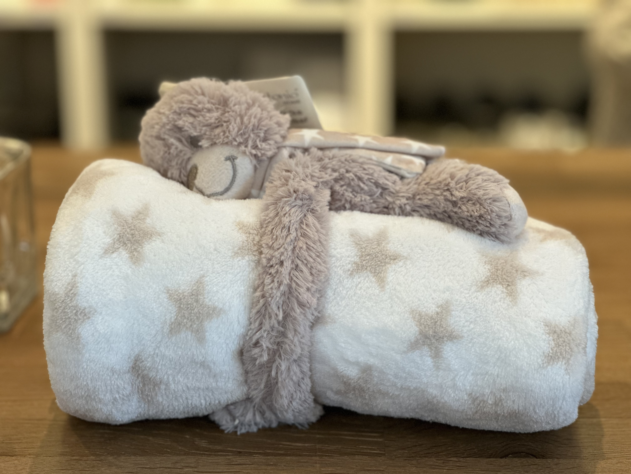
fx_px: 1404
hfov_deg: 25.3
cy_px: 237
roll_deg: +0.5
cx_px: 316
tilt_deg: -17.2
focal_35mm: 77
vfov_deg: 19.1
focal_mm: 9
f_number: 2.8
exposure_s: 1/100
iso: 250
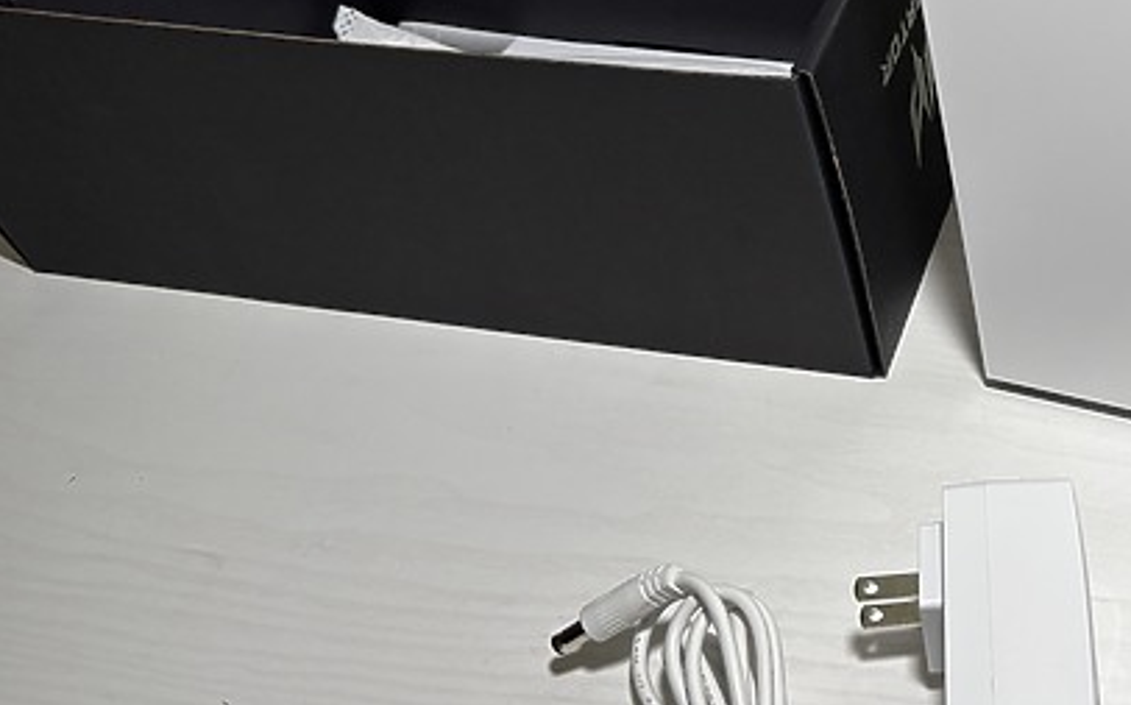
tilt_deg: -47.4
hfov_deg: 35.3
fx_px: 1632
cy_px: 261
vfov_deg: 24.3
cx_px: 1081
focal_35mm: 53
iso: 100
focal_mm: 5.96
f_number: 1.6
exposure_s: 1/120
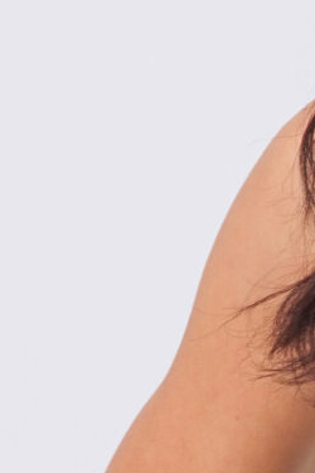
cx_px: 755
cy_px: 660
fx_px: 4029
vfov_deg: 6.6
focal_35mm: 307
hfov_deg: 4.4
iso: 160
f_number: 13
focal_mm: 45
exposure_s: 1/100
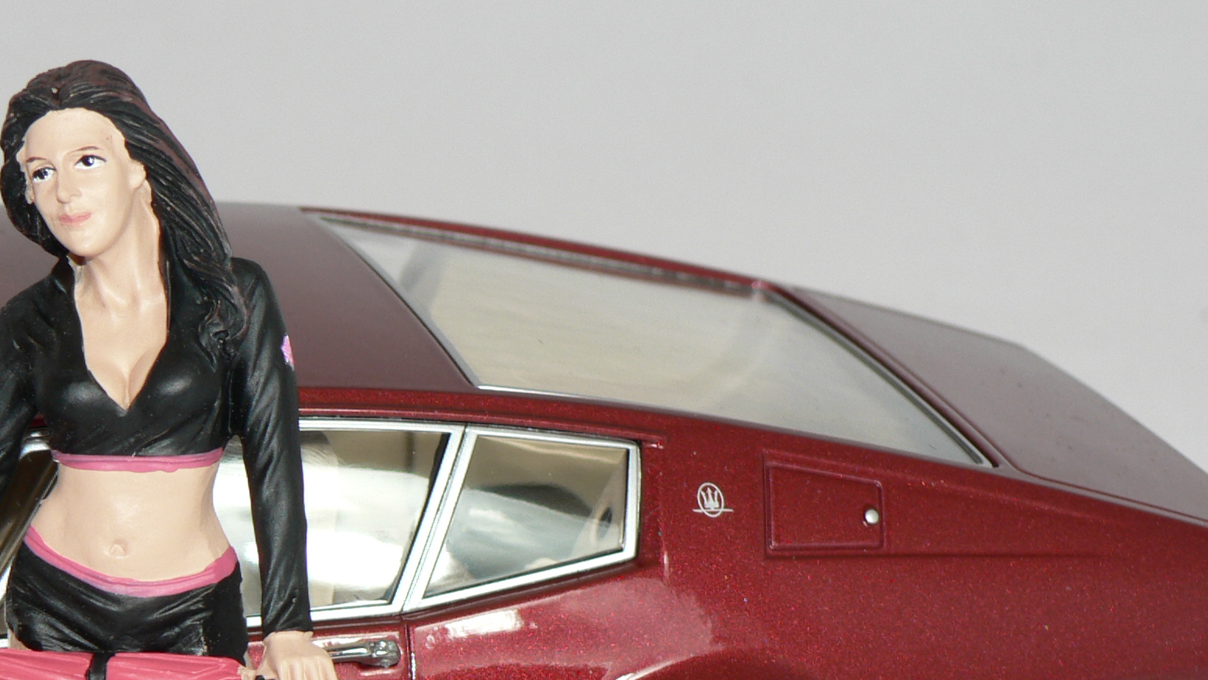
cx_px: 258
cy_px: 622
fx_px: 5478
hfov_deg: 12.5
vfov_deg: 7.1
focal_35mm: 171
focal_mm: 15.8
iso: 80
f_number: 3.2
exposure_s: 1/60
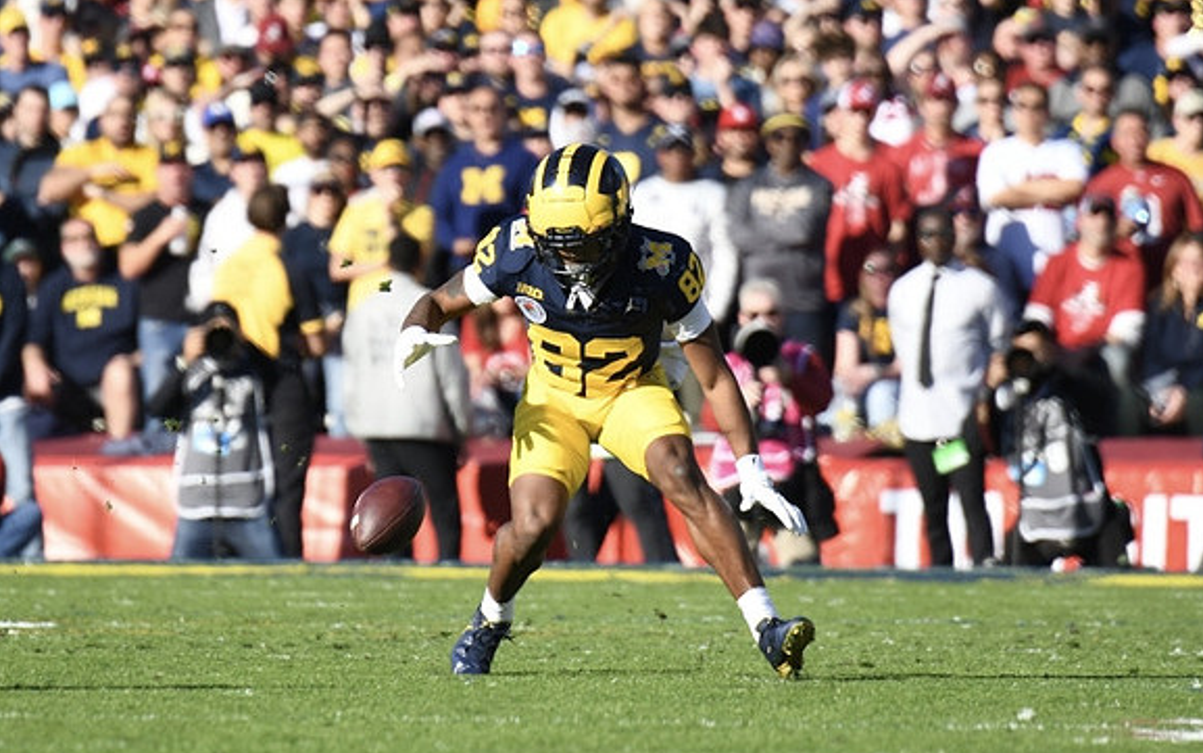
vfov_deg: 2.1
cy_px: 384
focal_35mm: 614
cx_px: 603
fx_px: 20136
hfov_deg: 3.4
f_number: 5.6
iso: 320
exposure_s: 1/1000
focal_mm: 400
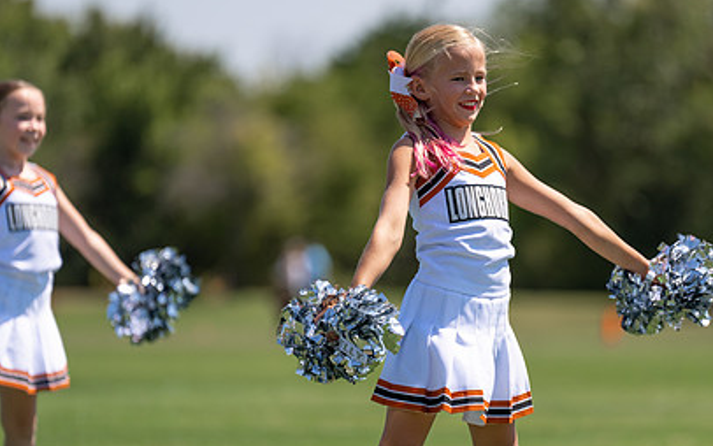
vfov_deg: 4.2
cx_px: 439
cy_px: 299
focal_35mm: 315
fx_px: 6123
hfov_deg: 6.7
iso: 100
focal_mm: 200
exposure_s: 1/2000
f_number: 2.8
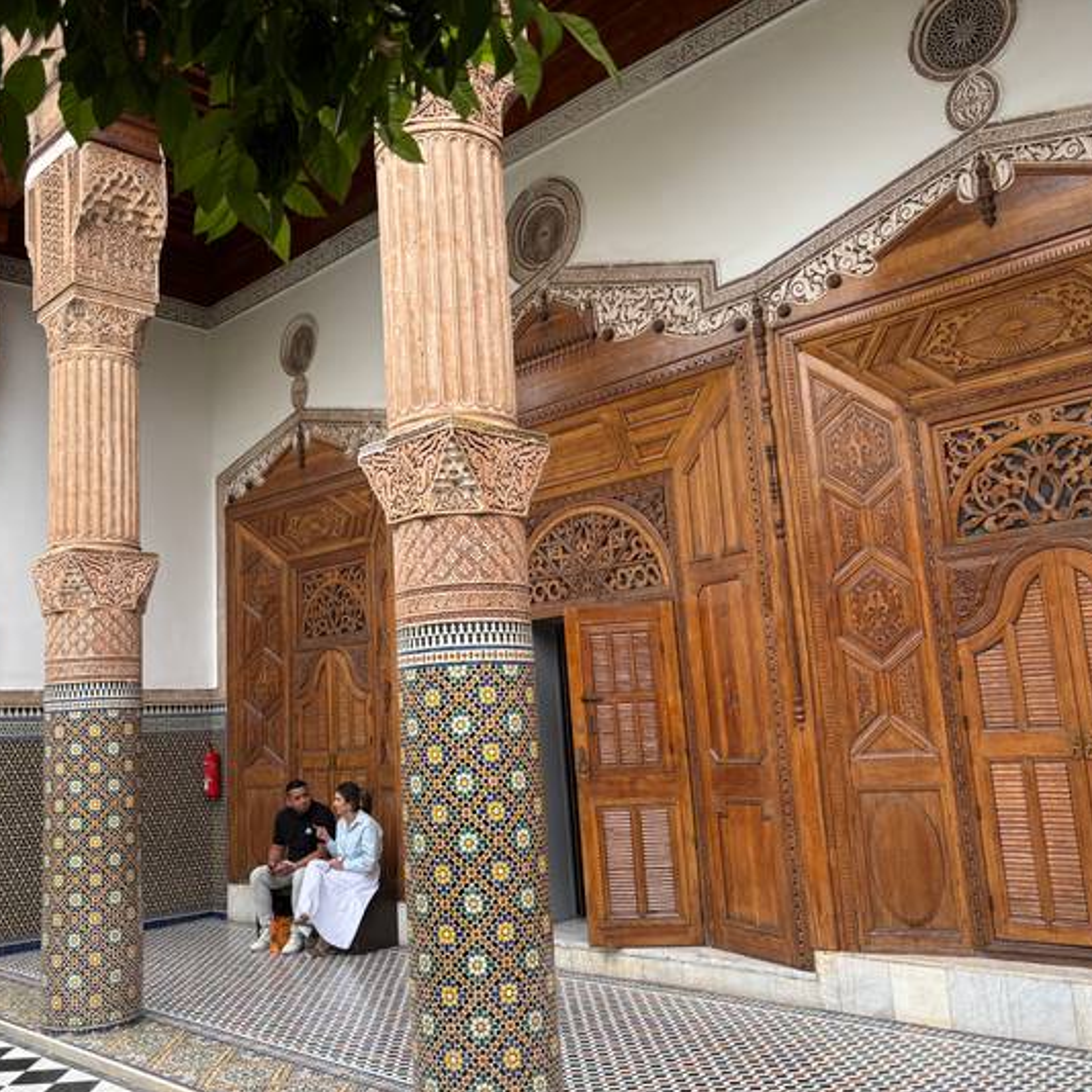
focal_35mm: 31
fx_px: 1106
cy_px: 548
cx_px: 450
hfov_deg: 52.3
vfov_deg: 52.5
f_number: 1.6
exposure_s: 1/473
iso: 50
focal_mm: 5.96
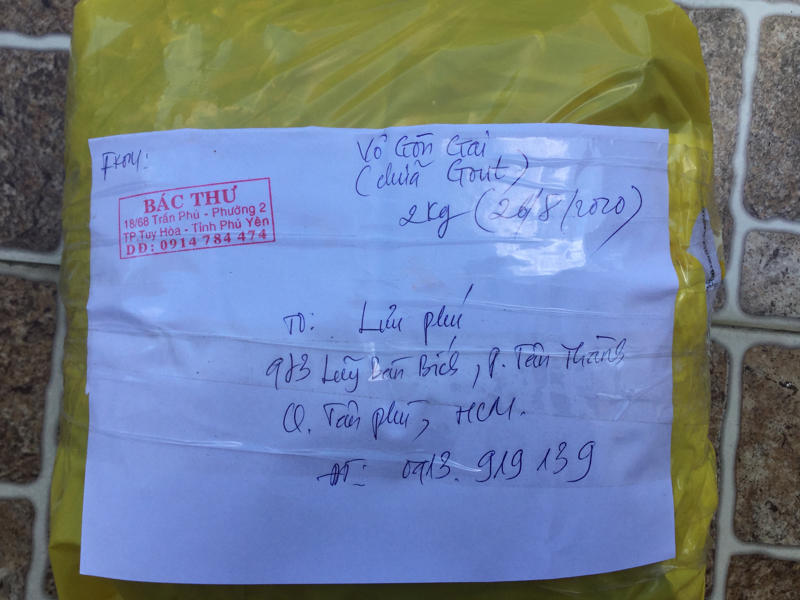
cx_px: 400
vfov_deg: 42.9
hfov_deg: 55.3
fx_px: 763
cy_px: 292
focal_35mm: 33
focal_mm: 3.3
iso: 25
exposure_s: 1/341
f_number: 2.4
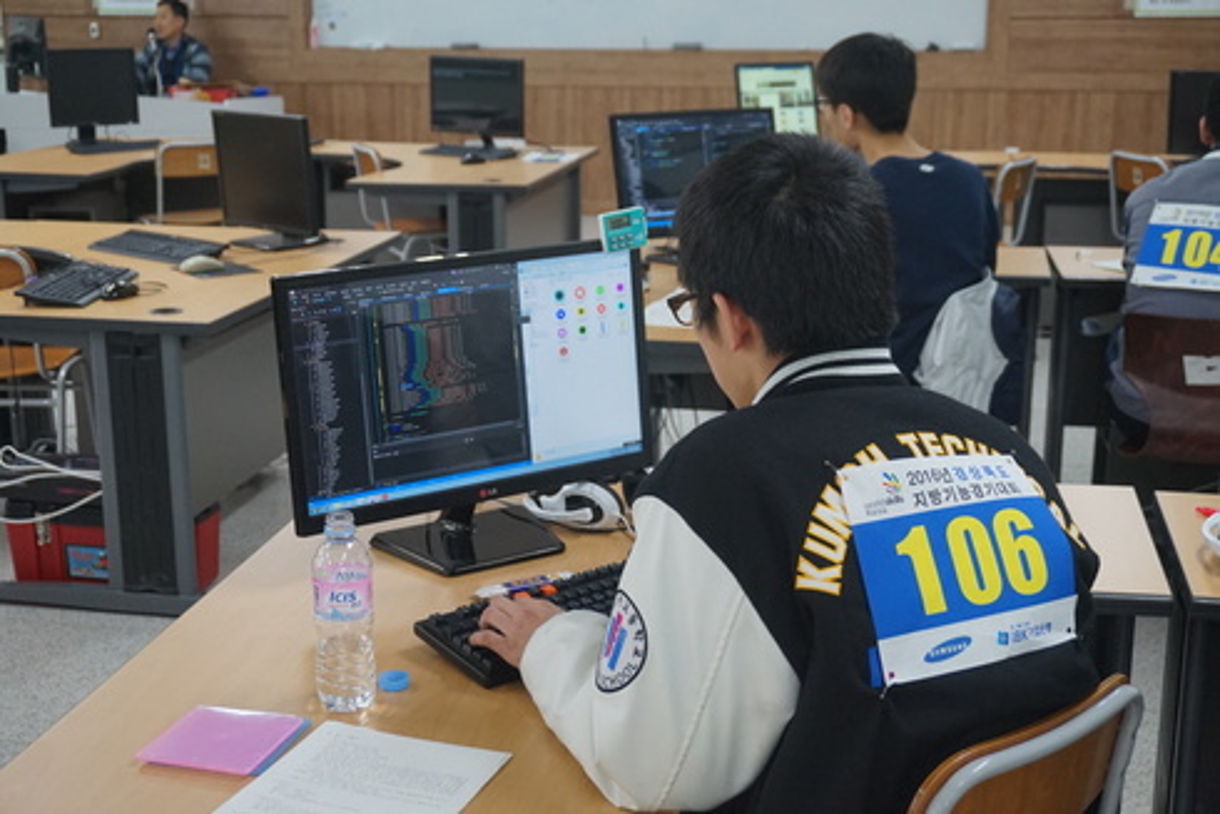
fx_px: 1627
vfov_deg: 28.1
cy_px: 407
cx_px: 610
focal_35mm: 48
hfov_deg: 41.1
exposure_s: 1/160
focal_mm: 32
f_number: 5
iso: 1250
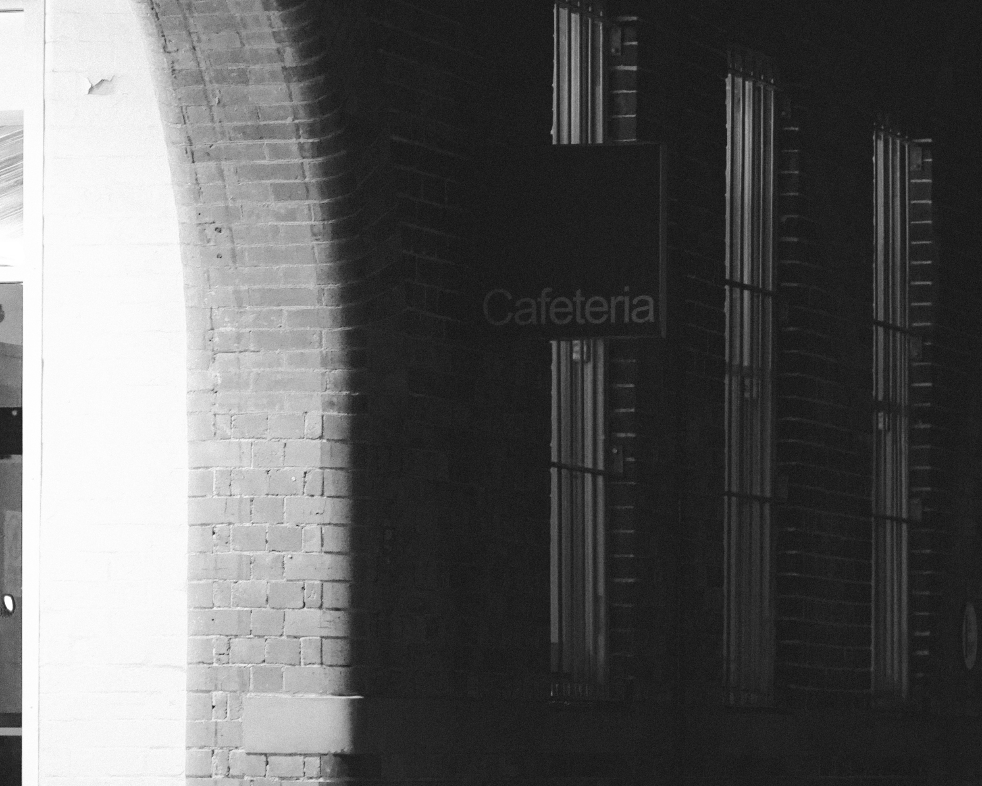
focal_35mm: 208
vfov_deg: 7.4
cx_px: 529
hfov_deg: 9.3
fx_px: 6045
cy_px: 698
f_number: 2.8
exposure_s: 1/100
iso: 4000
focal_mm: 90
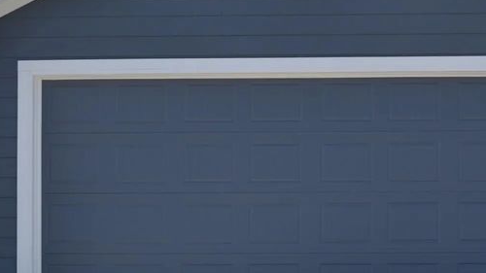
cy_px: 156
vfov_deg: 11.7
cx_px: 348
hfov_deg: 20.6
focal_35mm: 103
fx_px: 1327
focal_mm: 32
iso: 100
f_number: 7.1
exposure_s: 1/200
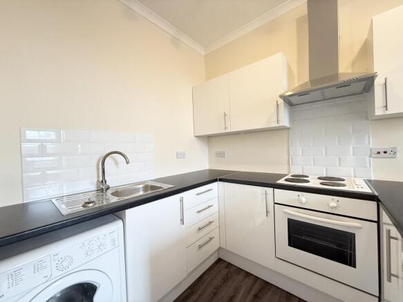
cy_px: 151
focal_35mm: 14
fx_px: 163
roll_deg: +2.1
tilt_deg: -0.4
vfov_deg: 85.7
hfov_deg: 102.1
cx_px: 202
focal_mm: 2.22
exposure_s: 1/100
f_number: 2.2
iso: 200
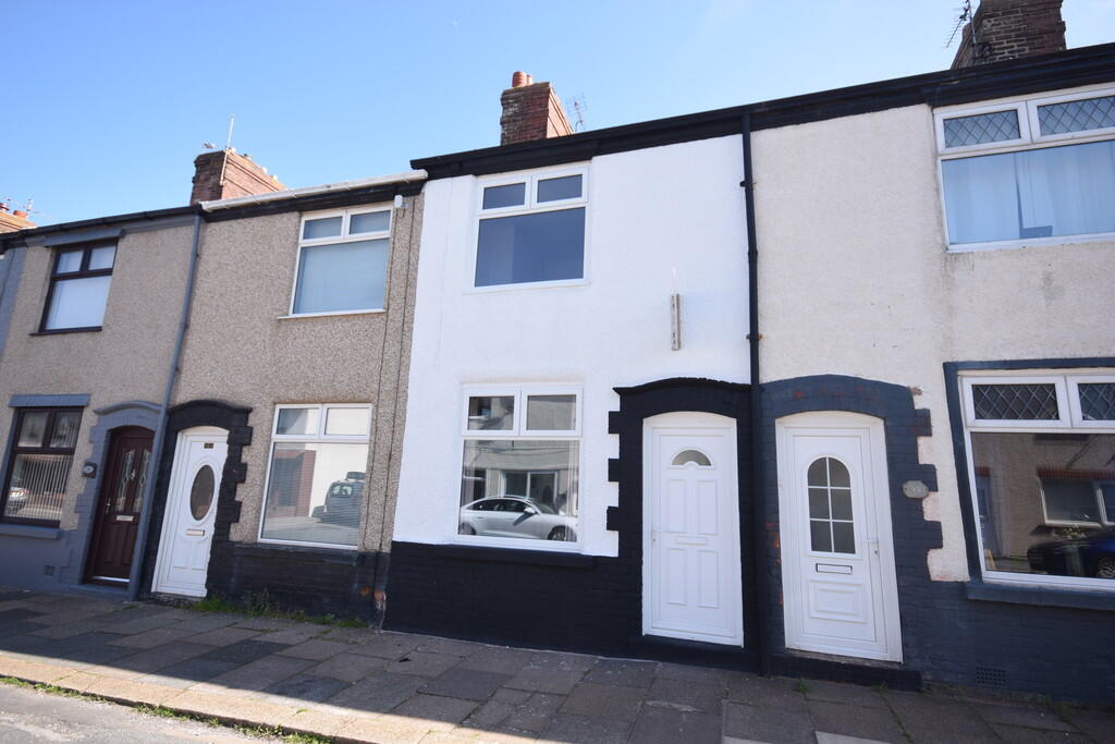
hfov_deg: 90.0
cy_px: 372
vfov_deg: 67.4
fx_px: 558
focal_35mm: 18
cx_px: 558
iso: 250
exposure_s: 1/250
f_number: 8
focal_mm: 12
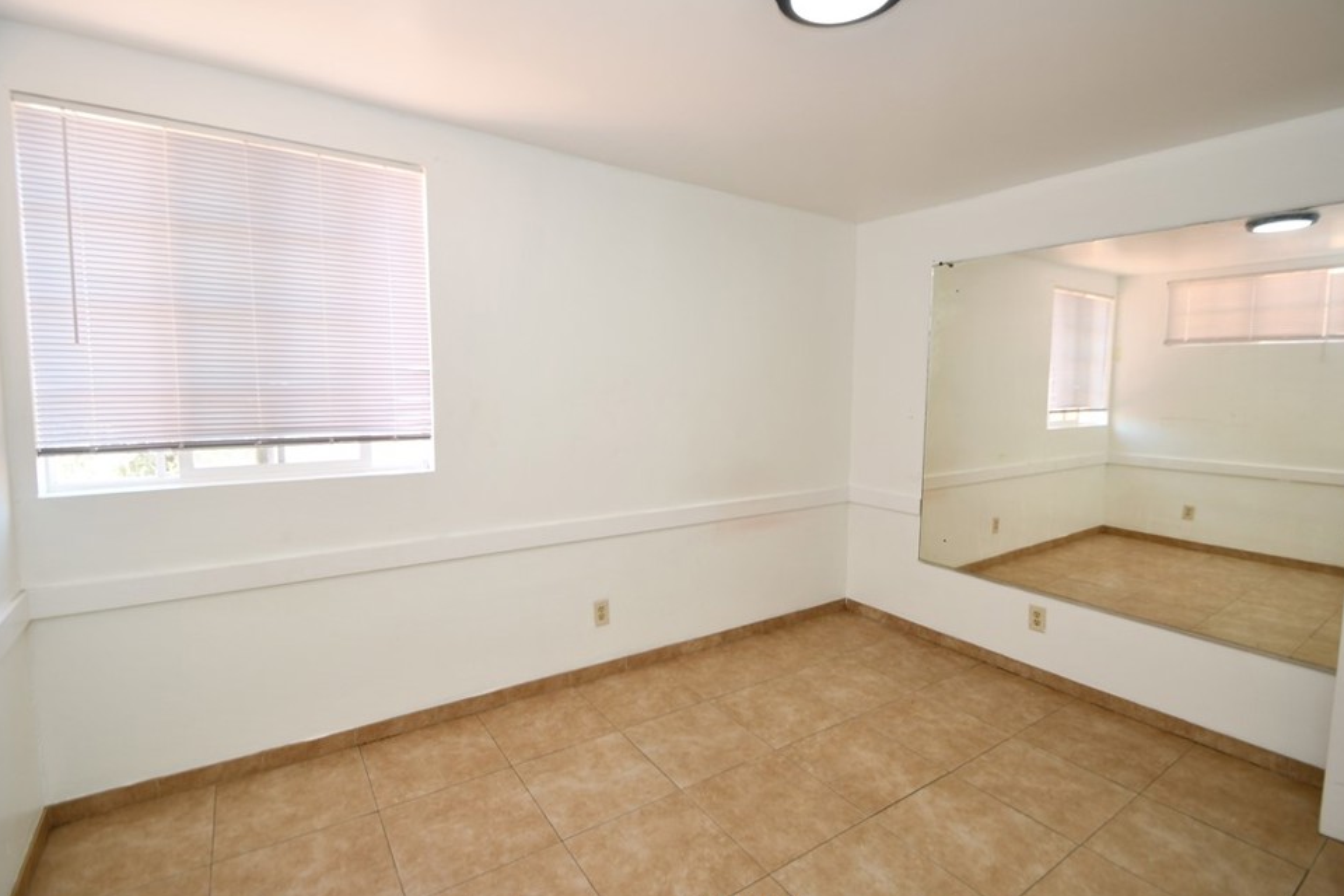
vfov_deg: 73.7
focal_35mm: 16
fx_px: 597
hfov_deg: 96.7
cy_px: 453
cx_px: 687
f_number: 4
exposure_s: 1/60
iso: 220
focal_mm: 10
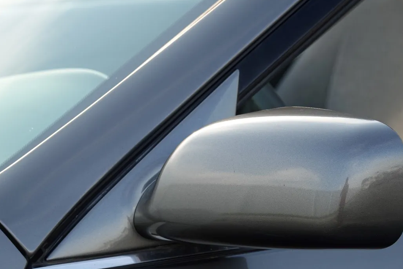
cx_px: 213
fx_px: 2440
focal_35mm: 218
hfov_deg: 9.4
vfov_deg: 6.3
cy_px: 154
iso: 125
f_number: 4
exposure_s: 1/200
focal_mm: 67.46
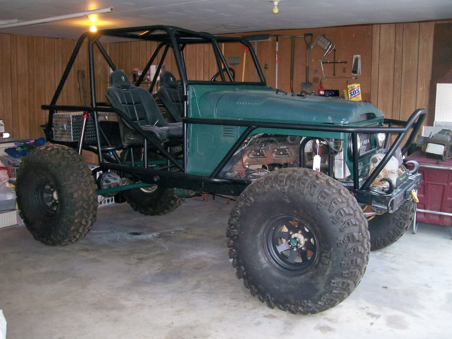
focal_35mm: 36
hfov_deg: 51.4
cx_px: 226
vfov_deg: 39.7
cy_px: 170
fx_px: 470
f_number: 2.7
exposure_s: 1/64
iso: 140
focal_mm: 6
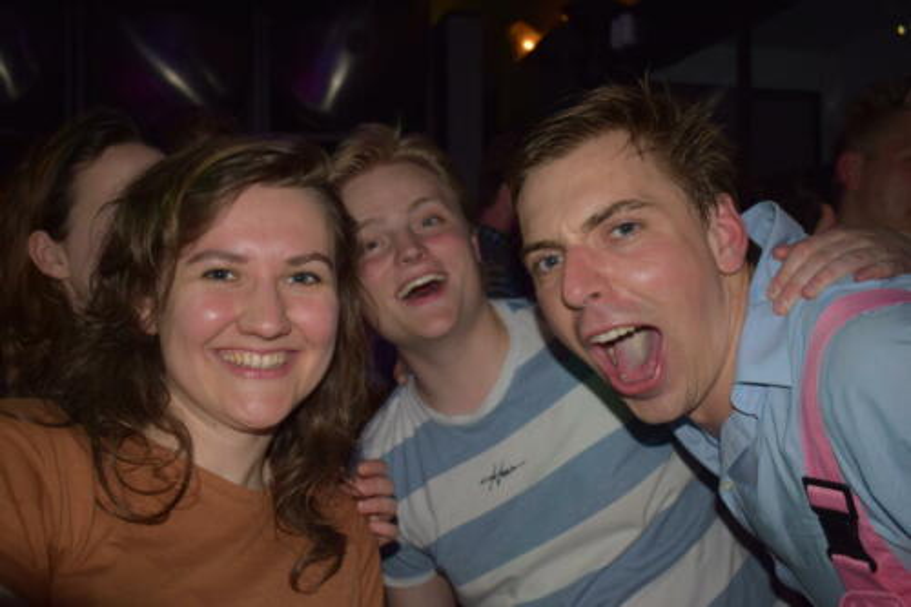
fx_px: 949
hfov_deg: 51.3
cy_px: 304
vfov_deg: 35.5
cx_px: 456
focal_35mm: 38
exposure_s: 1/60
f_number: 4
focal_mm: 25
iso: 900
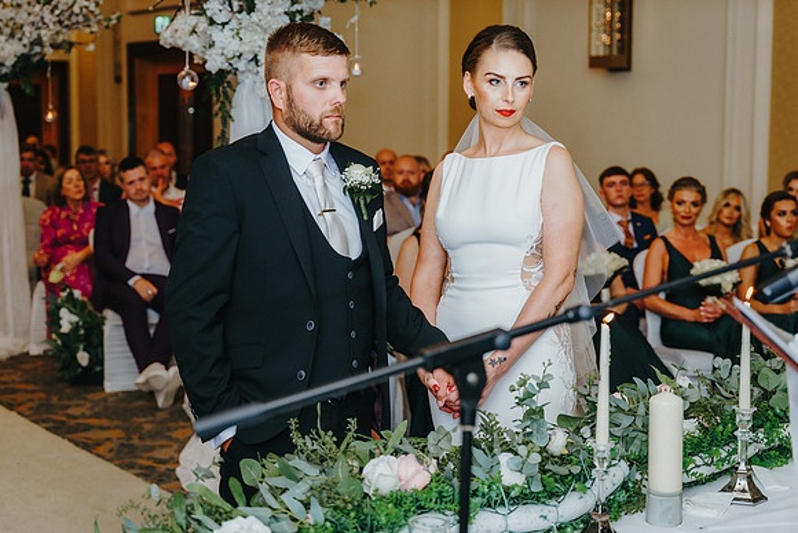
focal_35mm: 53
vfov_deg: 25.3
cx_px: 436
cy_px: 242
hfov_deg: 37.2
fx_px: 1186
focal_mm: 49
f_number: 3.2
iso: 1600
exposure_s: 1/250
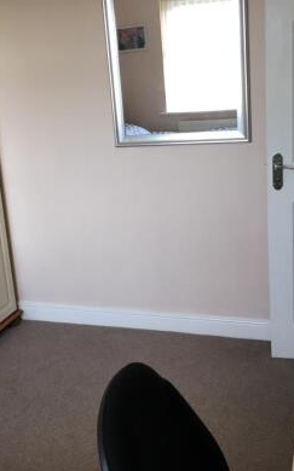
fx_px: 591
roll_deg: +5.3
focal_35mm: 46
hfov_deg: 27.9
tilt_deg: -13.9
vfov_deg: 43.5
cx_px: 117
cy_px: 217
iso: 32
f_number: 2.2
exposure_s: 1/33
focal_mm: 4.15
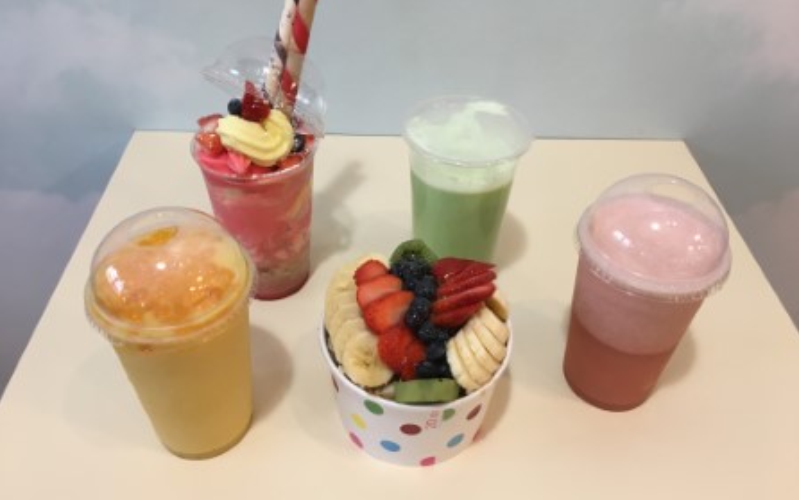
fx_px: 675
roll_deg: -2.7
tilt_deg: -40.2
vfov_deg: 40.6
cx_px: 401
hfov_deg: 61.2
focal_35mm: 31
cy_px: 229
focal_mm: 4.15
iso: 32
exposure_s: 1/30
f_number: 2.2
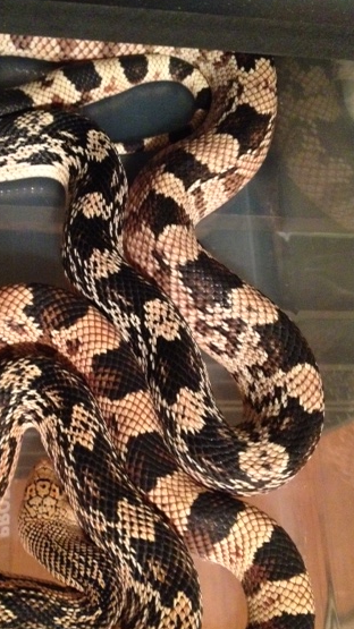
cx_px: 119
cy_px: 346
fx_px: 735
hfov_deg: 26.9
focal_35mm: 44
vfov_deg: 46.3
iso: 800
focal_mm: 4.28
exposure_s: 1/15
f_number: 2.4
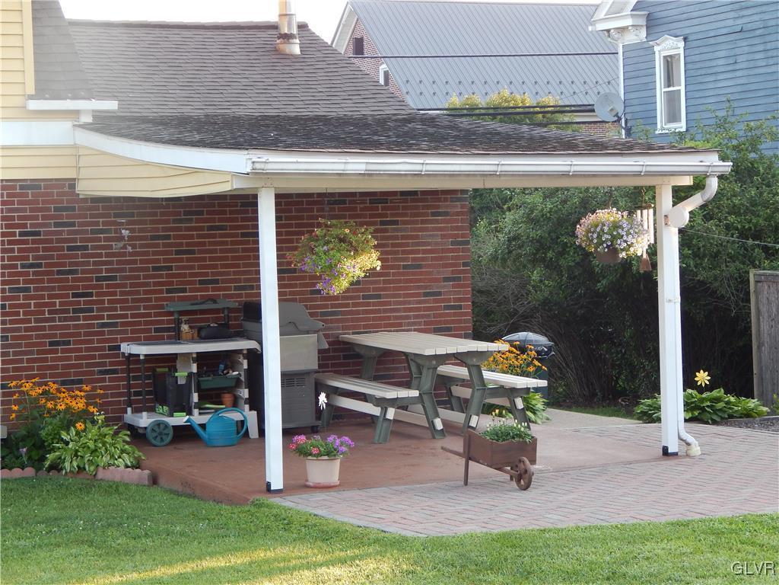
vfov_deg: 17.2
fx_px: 1935
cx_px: 390
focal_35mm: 86
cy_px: 292
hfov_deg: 22.8
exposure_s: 1/50
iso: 125
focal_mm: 15.3
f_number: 4.3
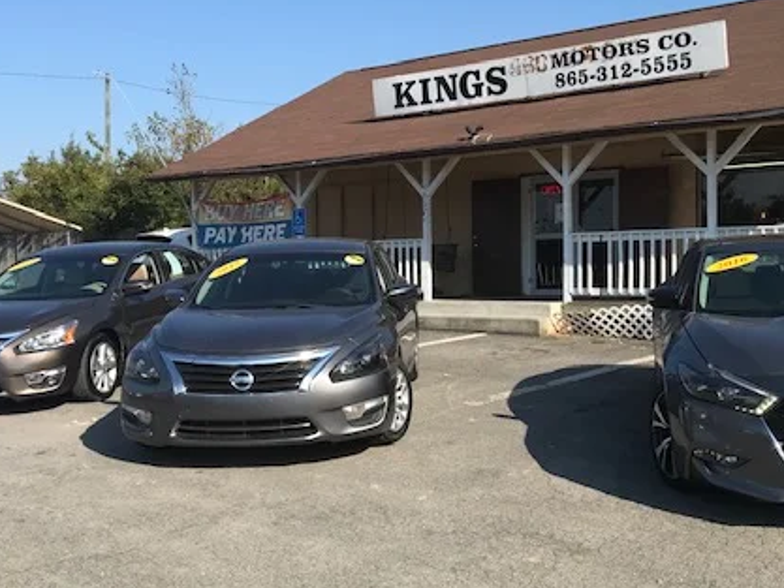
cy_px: 291
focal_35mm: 43
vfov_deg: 33.6
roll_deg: -0.3
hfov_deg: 43.8
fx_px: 974
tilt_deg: +0.9
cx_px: 438
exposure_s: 1/1880
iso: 20
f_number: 1.8
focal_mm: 3.99
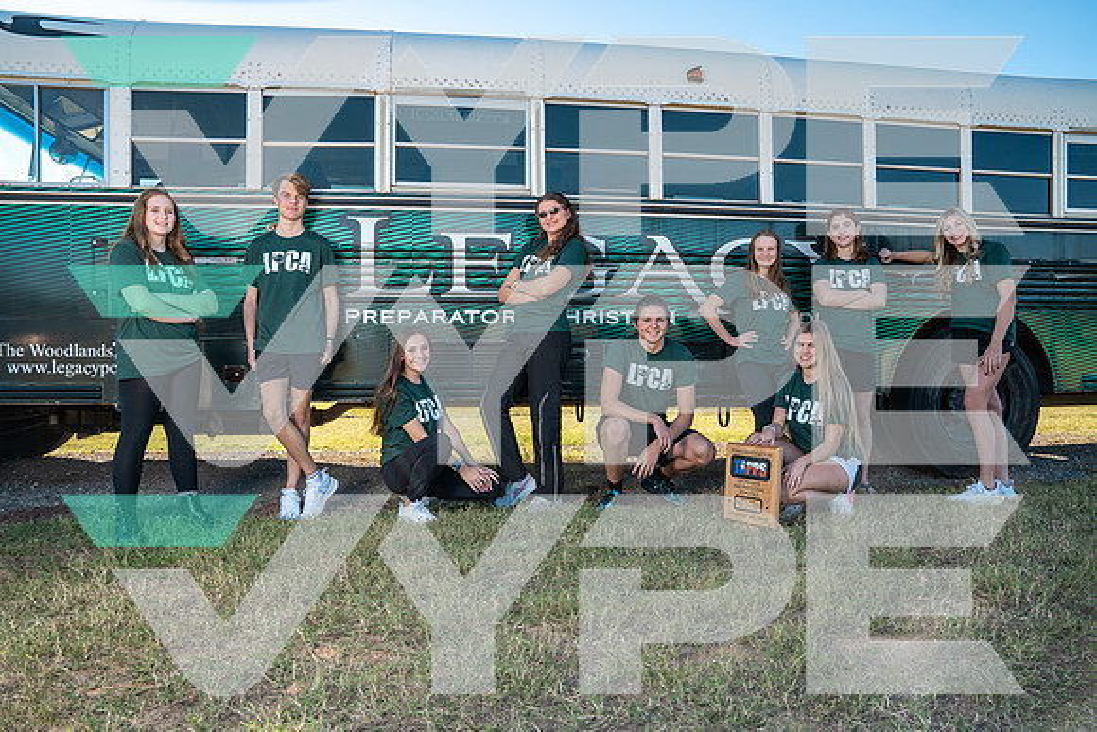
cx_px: 548
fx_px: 731
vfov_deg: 53.2
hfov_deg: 73.7
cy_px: 366
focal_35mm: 24
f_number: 8
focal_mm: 24
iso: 320
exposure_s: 1/250
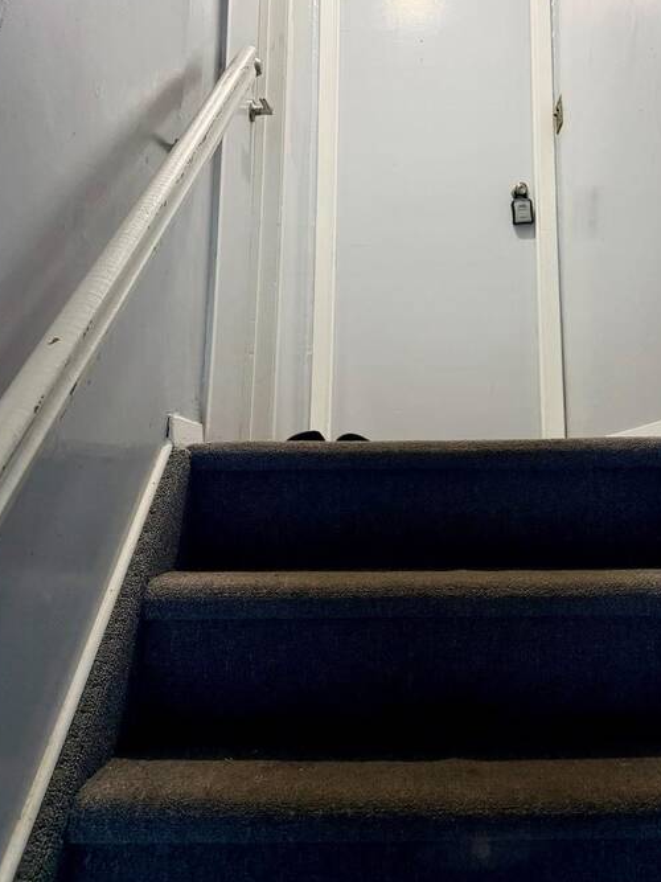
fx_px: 917
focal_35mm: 36
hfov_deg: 39.2
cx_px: 434
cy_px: 264
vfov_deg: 50.0
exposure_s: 1/60
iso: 250
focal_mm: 6.76
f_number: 1.78
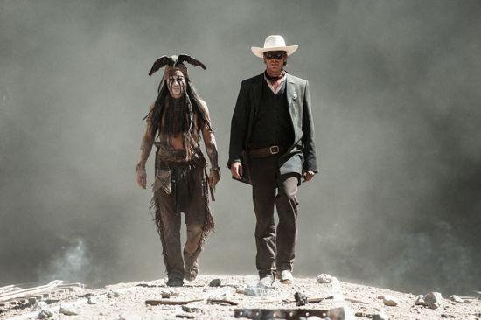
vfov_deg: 6.9
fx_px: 2671
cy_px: 160
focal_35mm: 200
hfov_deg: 10.3
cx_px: 240
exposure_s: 1/500
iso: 500
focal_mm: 200
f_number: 11
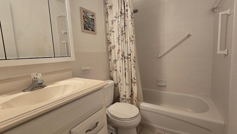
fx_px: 94
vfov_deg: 70.5
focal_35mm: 15
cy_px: 65
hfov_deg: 103.0
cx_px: 121
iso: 250
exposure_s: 1/60
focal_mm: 2.2
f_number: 2.2
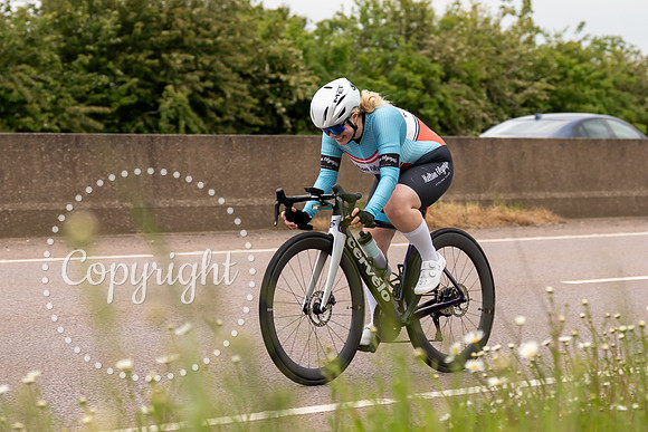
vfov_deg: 9.4
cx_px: 346
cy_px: 125
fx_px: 2638
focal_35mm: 147
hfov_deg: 14.0
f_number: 3.5
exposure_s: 1/1000
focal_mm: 70
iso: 160
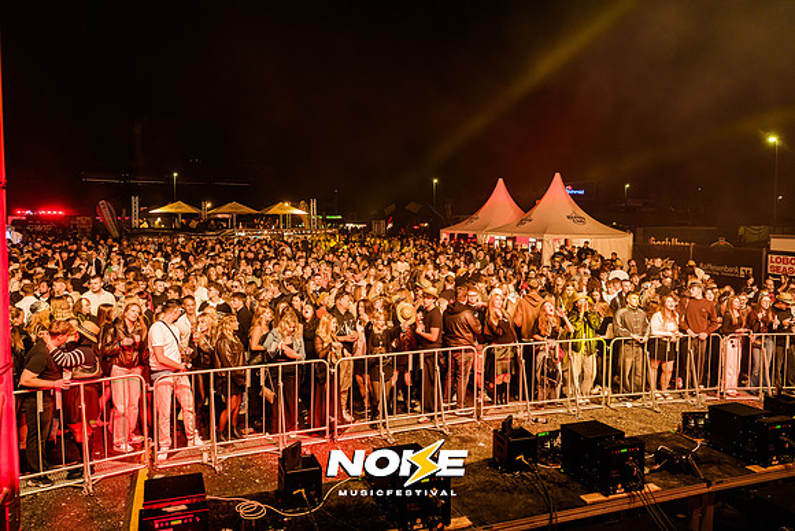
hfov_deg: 65.5
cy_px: 266
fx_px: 618
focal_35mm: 28
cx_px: 398
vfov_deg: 46.4
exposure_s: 1/50
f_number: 5
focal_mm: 28
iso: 2500
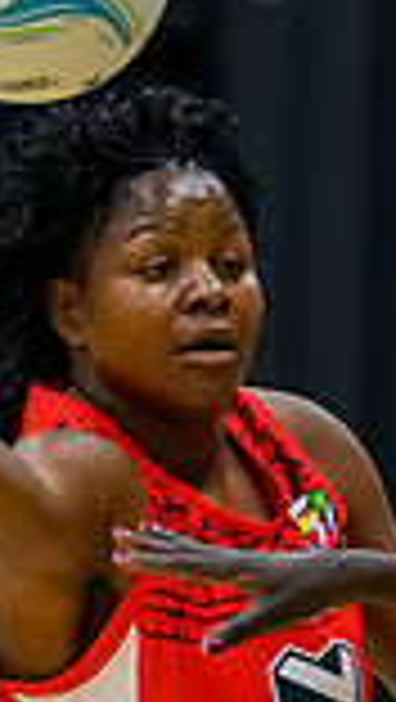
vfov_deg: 1.8
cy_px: 1308
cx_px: 413
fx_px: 21849
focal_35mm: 1173
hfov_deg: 1.0
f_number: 3.2
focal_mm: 175
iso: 4000
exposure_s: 1/1000
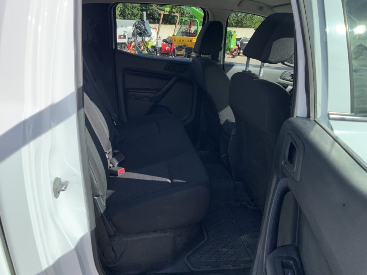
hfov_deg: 61.7
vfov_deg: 48.2
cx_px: 184
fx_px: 307
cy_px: 138
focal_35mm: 29
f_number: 1.8
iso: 16
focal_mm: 3
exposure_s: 1/1279
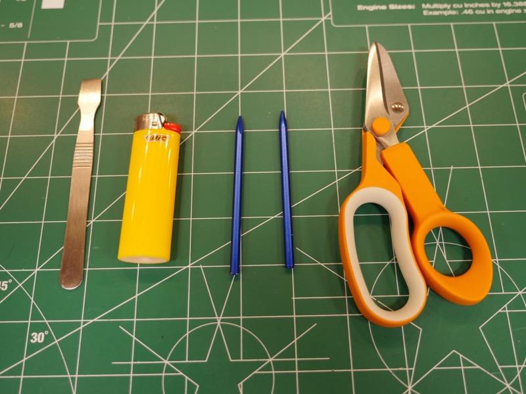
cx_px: 263
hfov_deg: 51.4
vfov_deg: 39.7
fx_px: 547
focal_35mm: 36
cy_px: 197
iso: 320
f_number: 2.8
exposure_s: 1/60
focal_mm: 18
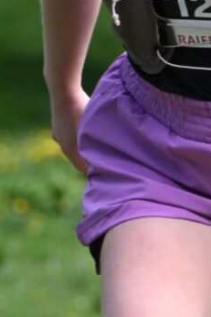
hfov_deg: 1.7
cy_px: -25
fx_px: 7013
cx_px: 202
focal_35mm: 797
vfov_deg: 2.6
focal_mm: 160
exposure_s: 1/4000
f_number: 7.6
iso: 4000
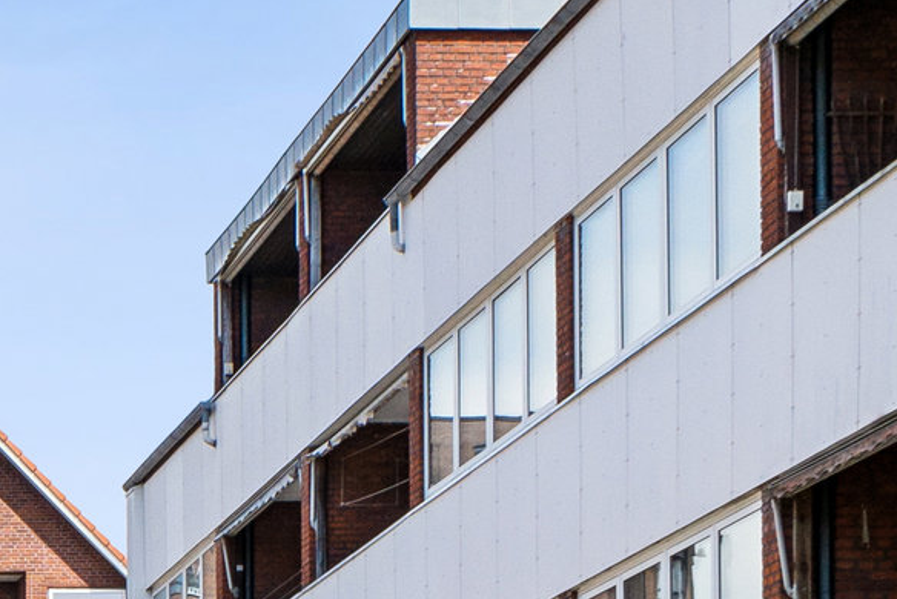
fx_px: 3839
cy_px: 1054
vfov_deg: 8.6
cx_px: -338
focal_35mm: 154
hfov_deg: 12.8
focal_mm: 20
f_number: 8
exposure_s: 1/400
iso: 200
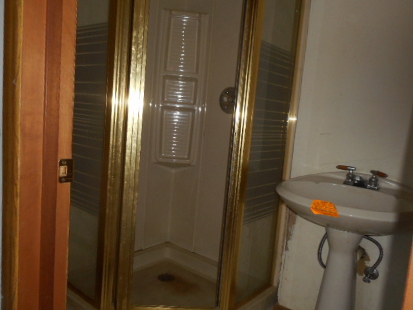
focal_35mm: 29
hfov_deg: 61.7
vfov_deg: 48.2
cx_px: 206
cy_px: 155
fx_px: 346
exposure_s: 1/25
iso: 200
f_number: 4
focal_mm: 5.2
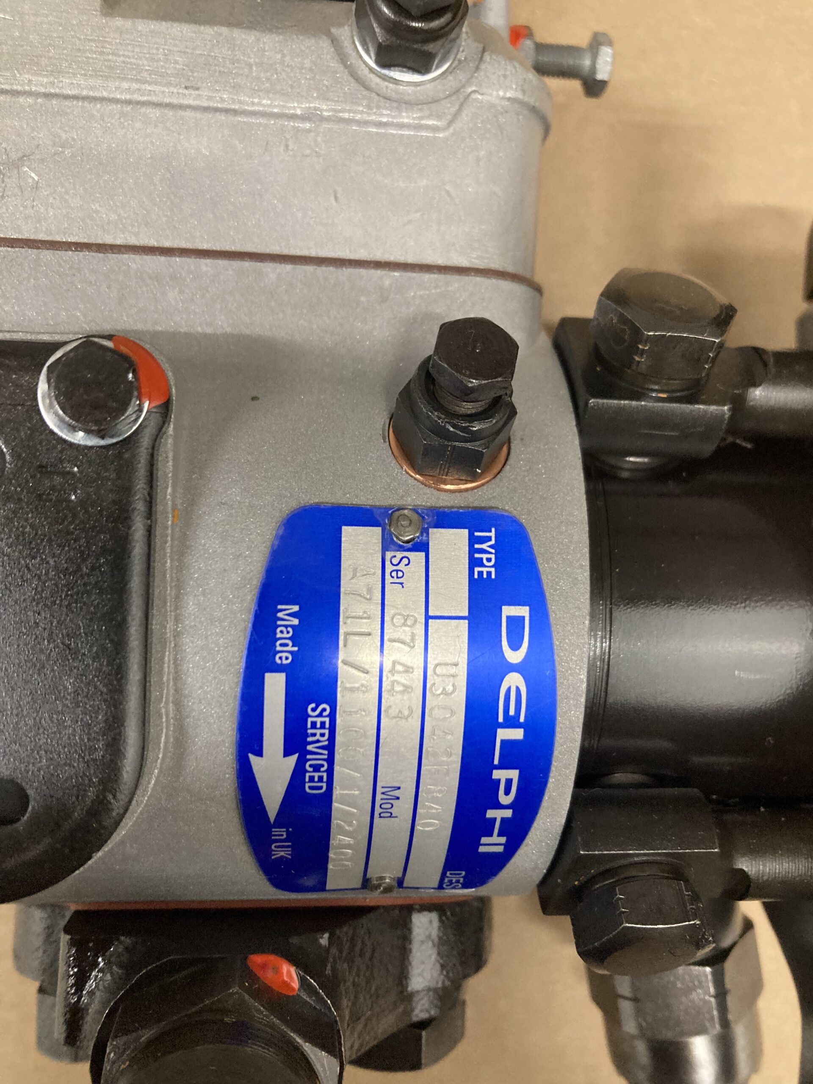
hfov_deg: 49.7
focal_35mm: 28
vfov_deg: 63.4
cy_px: 542
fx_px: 877
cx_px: 406
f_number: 1.8
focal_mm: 3.99
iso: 250
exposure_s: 1/60
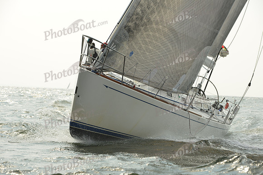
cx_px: 132
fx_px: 818
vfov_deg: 12.2
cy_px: 88
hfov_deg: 18.3
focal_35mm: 112
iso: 320
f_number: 9
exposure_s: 1/1250
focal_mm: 112
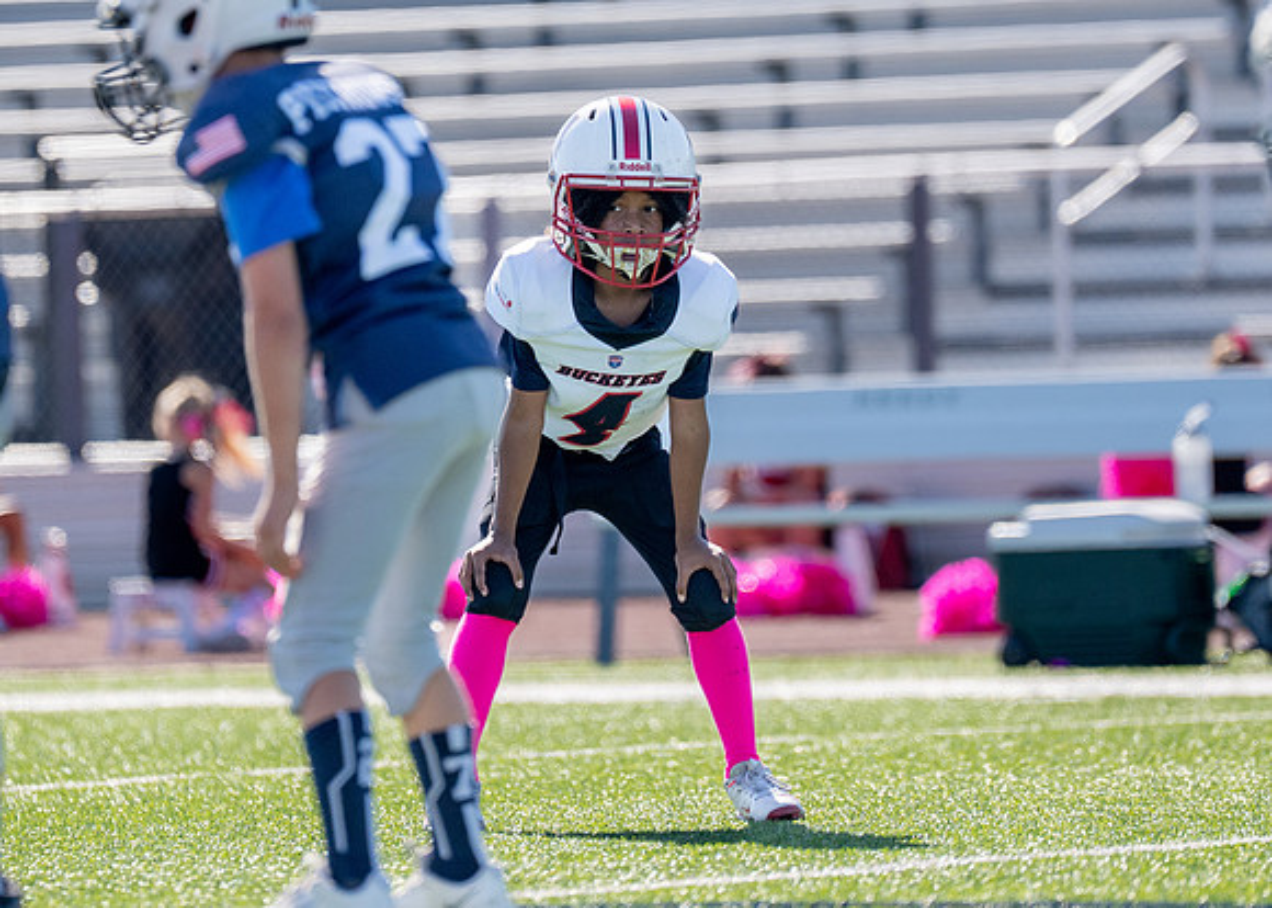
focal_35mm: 400
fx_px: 14444
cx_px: 620
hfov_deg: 5.0
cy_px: 223
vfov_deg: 3.6
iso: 320
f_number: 2.8
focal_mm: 200
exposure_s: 1/4000
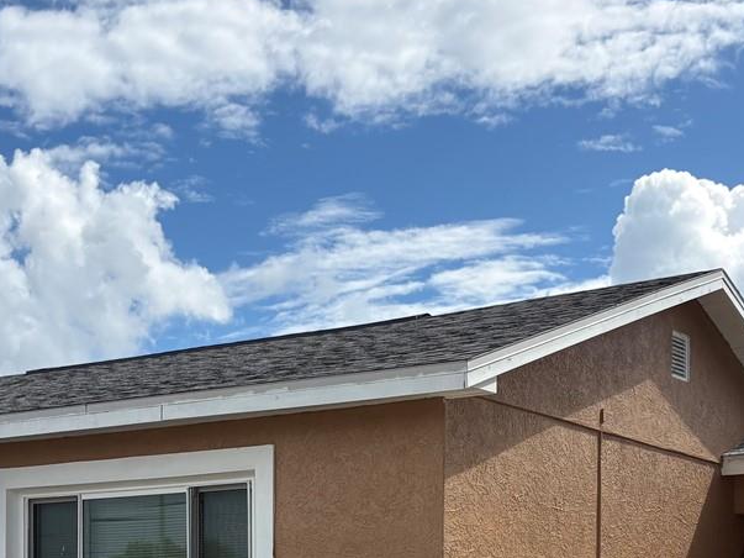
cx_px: 326
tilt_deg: +1.0
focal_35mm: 69
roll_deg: -0.4
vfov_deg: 20.2
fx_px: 1483
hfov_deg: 28.1
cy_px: 632
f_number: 1.6
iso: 50
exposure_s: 1/5348
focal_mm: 5.96
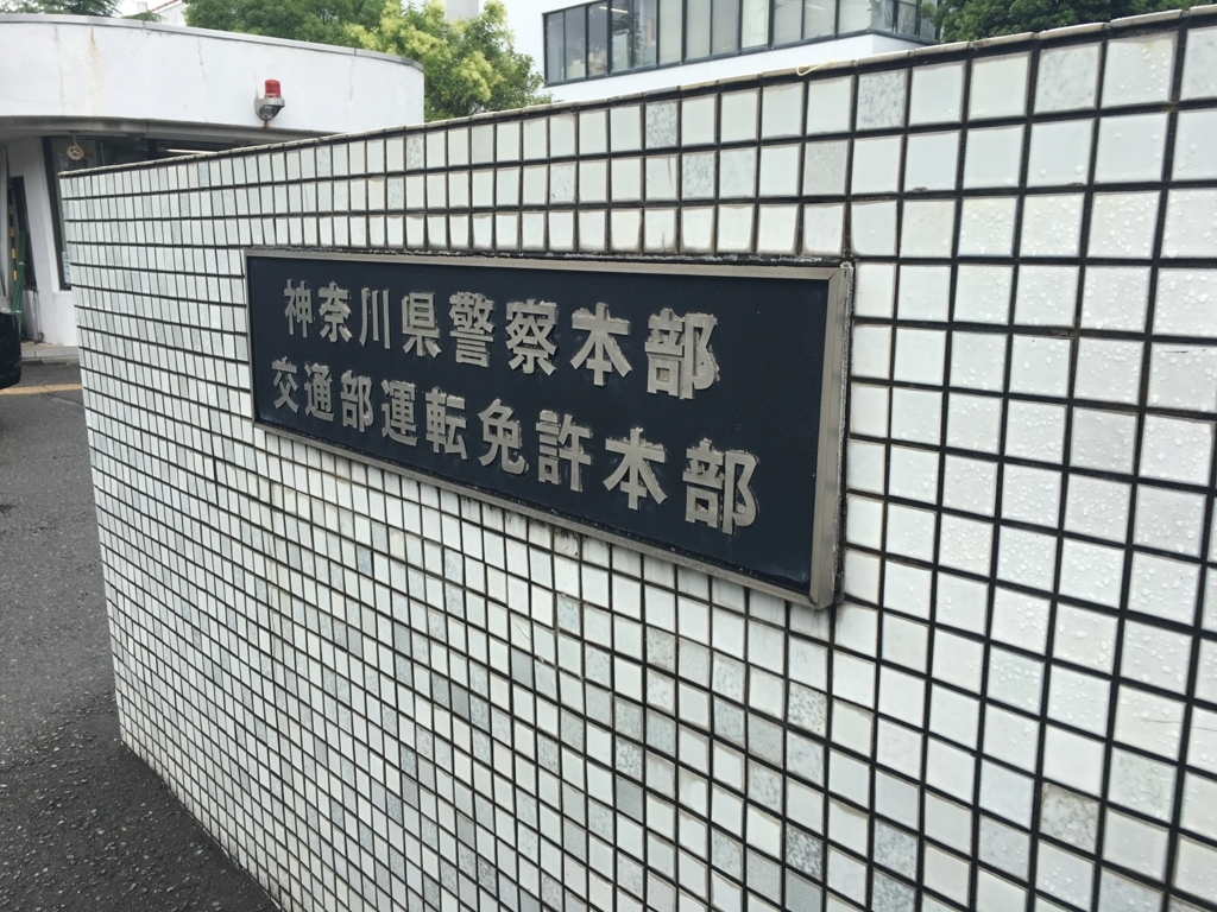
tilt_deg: -12.0
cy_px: 456
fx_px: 1020
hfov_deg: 61.7
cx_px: 608
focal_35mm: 29
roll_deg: +0.4
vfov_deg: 48.2
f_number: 2.2
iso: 25
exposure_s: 1/458
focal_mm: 4.15
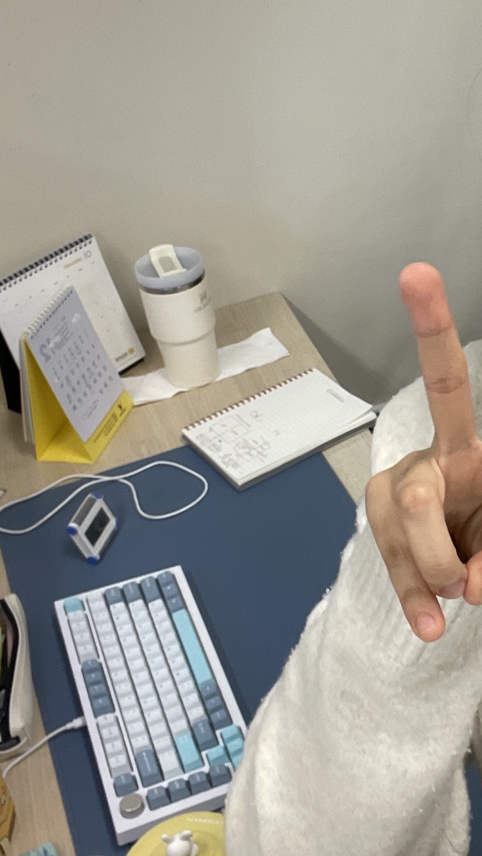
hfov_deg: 21.2
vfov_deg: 38.4
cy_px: 350
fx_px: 1227
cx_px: 524
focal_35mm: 54
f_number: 2.2
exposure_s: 1/60
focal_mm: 2.71
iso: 200
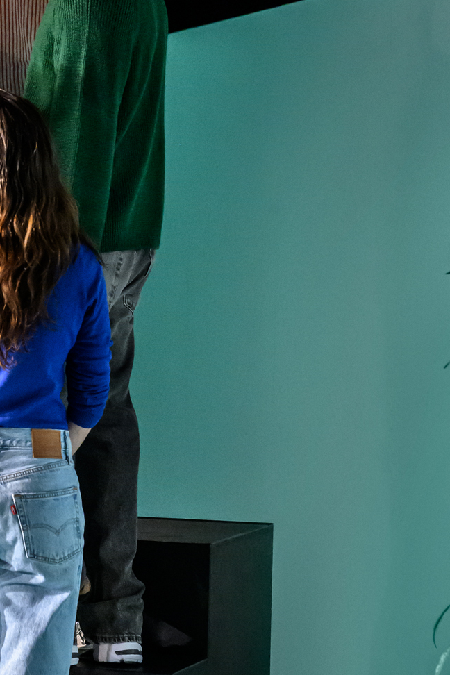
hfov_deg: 8.0
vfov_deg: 12.0
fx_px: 3206
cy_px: 309
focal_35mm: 171
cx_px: -62
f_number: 4
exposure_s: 1/200
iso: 10000
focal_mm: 67
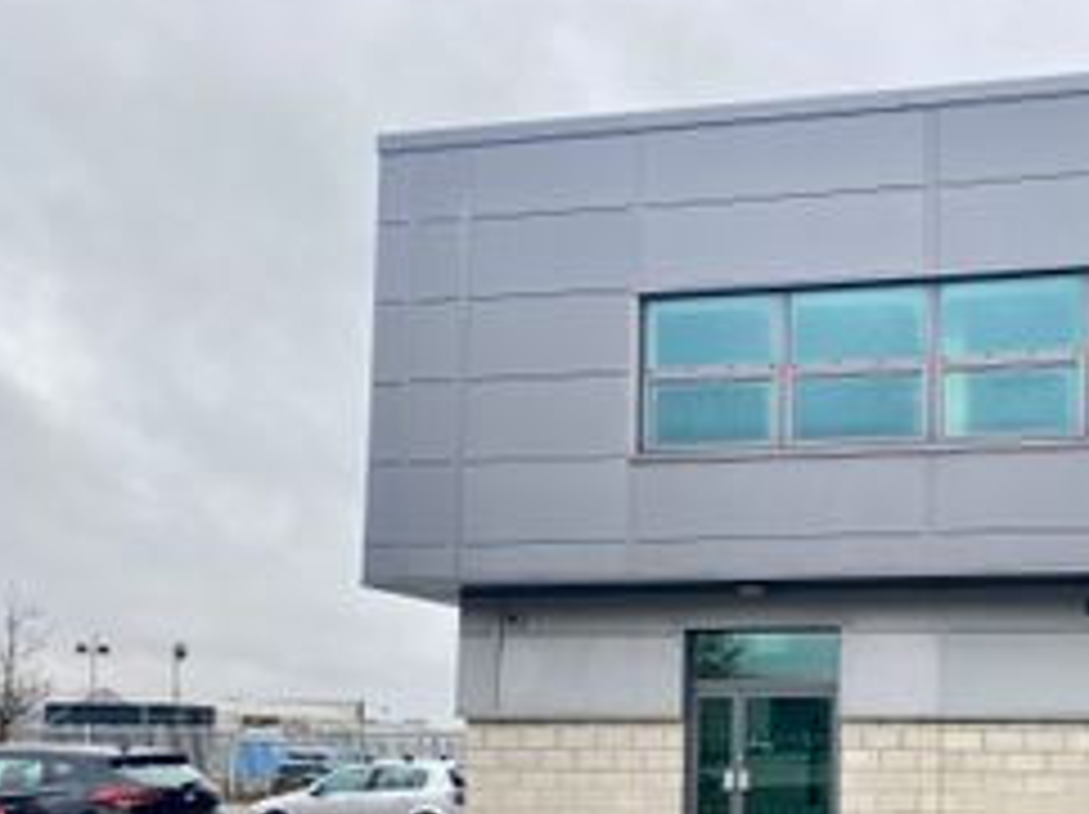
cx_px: 878
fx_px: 1351
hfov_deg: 41.9
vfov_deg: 32.7
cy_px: 643
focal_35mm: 43
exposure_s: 1/121
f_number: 1.8
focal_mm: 4.25
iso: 50
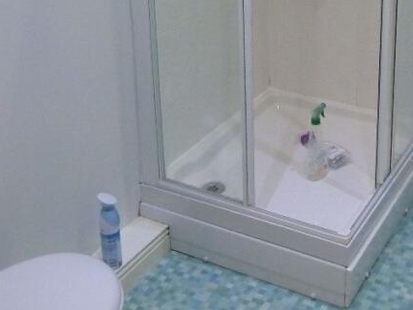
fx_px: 716
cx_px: 289
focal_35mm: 60
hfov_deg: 31.8
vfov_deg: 23.2
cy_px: -15
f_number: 3.3
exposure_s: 1/30
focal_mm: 4.1
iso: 400
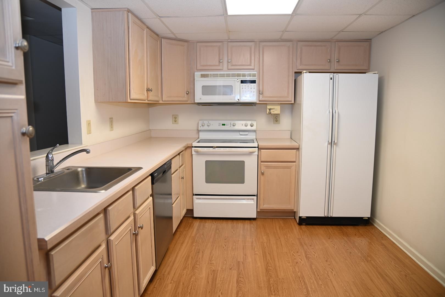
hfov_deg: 73.7
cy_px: 148
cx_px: 222
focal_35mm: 24
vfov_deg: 53.1
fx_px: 297
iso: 450
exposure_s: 1/60
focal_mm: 24
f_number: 4
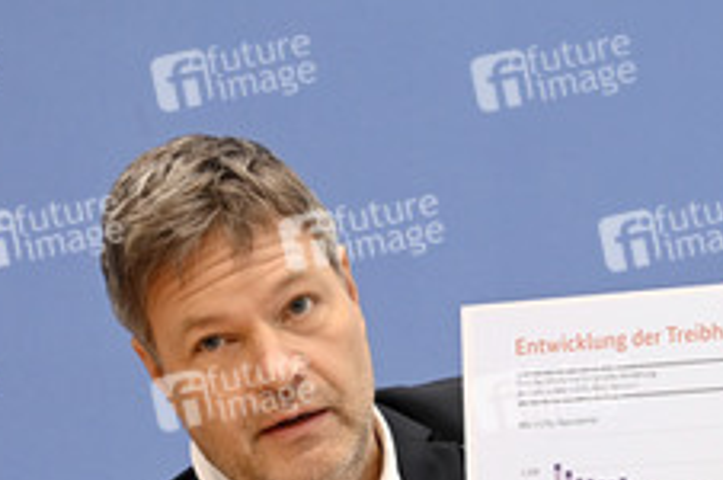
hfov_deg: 15.7
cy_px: 474
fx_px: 2607
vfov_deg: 10.4
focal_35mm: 130
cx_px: 597
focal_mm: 65
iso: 3200
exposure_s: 1/320
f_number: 5.6
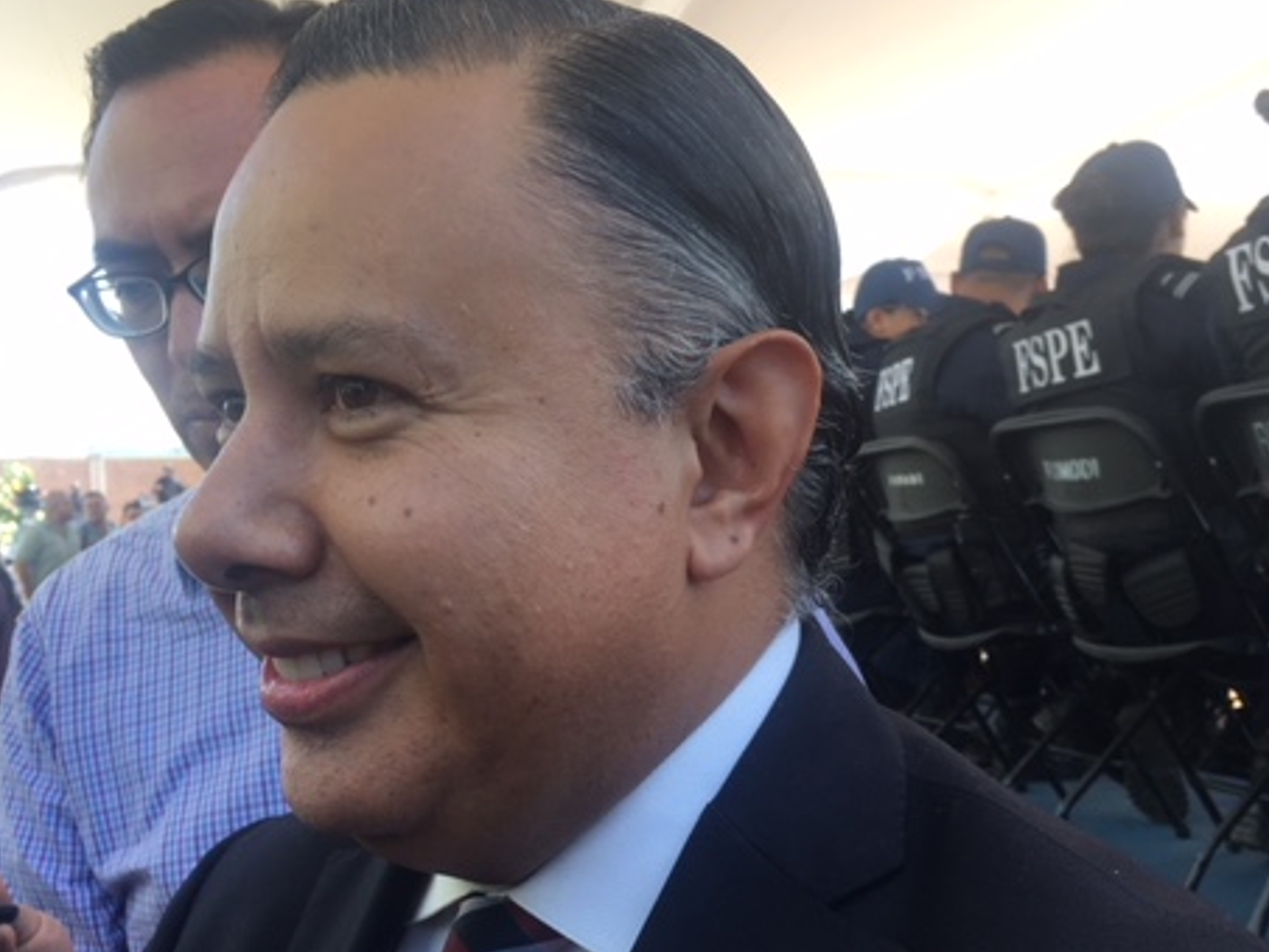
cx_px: 630
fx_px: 1503
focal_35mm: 41
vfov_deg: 35.0
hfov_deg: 45.8
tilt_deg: -2.5
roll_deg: +1.3
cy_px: 591
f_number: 2.2
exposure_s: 1/163
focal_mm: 4.15
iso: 25
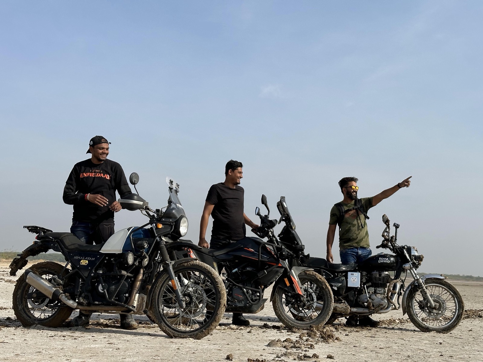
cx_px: 242
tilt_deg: +6.9
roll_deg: -1.9
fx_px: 670
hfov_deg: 39.7
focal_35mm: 48
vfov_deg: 30.3
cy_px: 181
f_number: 1.78
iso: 64
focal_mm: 6.86
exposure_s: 1/5000
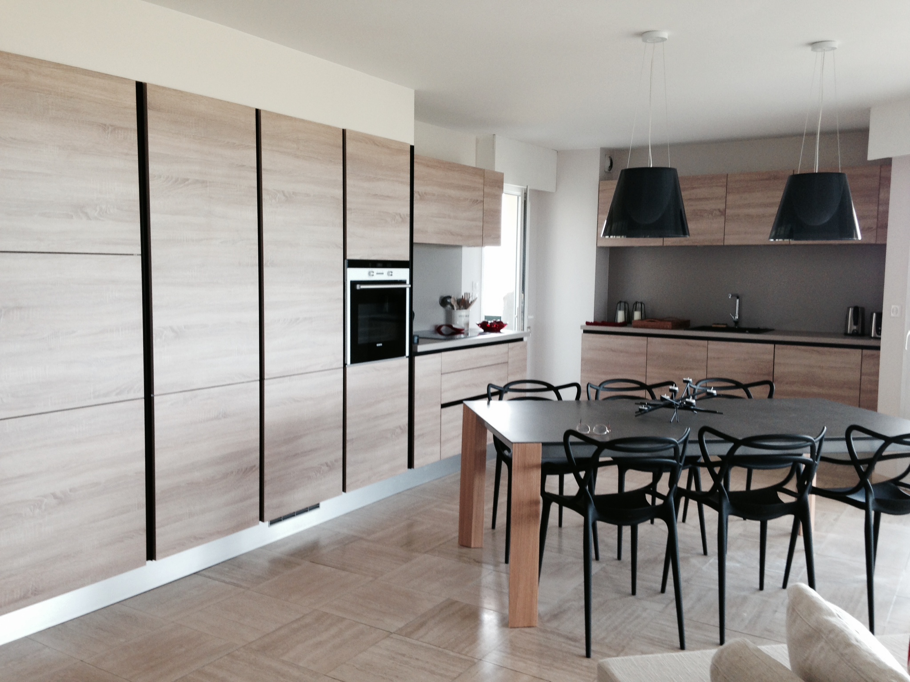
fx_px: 868
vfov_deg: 42.9
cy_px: 341
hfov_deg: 55.4
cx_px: 455
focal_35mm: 33
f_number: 2.4
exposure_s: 1/40
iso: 64
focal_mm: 4.12
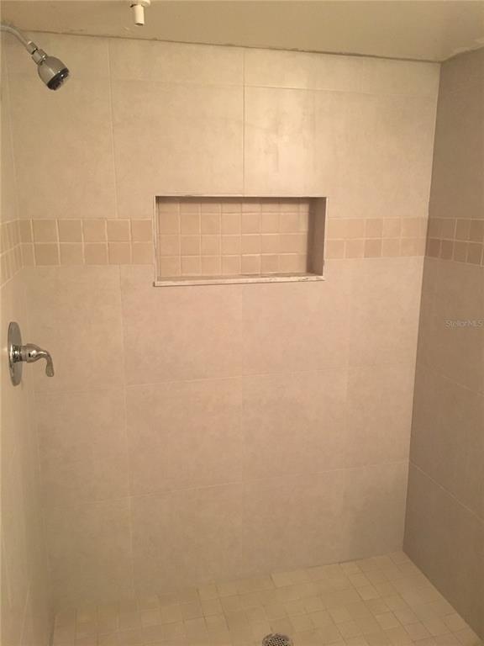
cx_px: 242
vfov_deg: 61.7
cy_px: 323
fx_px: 541
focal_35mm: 29
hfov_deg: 48.2
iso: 250
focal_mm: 4.15
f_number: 2.2
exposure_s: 1/30
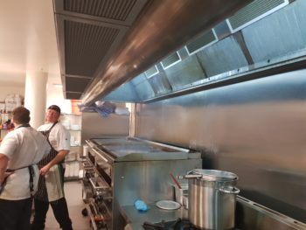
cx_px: 153
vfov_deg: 53.1
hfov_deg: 67.3
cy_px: 115
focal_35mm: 26
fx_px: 230
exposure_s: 1/50
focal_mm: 4.2
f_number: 1.7
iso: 400
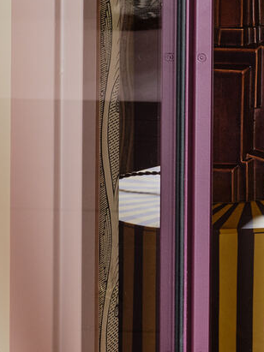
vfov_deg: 9.2
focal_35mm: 201
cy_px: -356
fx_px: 2045
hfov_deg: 6.7
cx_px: 805
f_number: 11
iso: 160
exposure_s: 10
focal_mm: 39.6
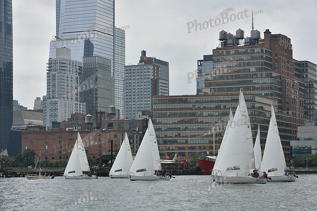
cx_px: 158
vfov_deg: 14.0
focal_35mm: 98
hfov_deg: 20.8
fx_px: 863
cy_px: 106
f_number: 8
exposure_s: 1/1250
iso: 320
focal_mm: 98
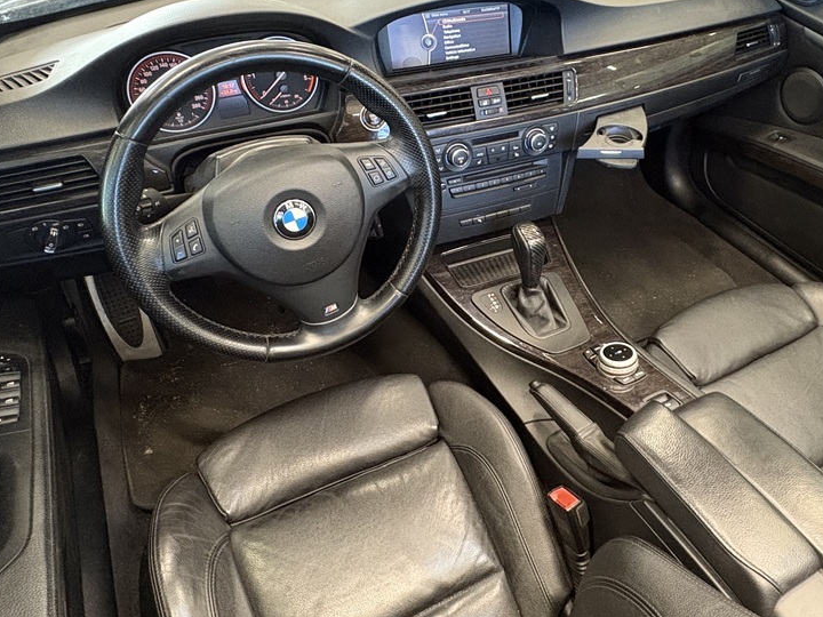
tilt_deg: -39.4
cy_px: 267
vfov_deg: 49.6
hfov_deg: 62.7
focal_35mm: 28
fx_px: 666
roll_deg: -3.5
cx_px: 504
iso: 500
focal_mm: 2.22
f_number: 2.2
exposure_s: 1/50
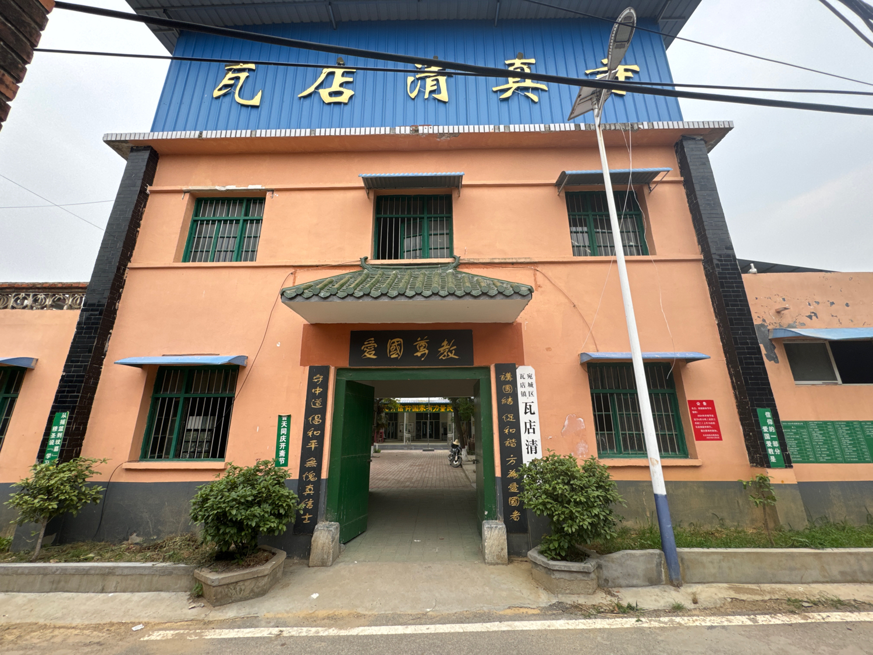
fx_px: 353
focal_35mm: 14
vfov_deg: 85.7
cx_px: 436
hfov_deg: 102.1
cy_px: 328
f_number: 2.2
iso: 40
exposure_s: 1/433
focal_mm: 2.22
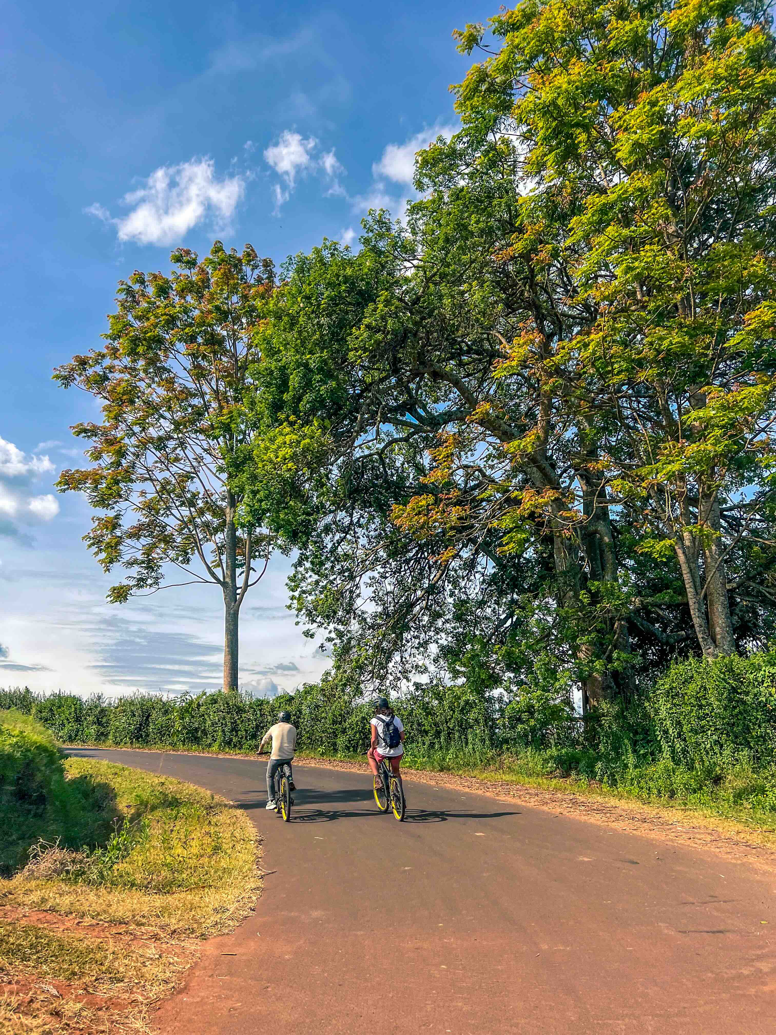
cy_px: 518
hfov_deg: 53.1
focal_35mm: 26
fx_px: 777
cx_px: 388
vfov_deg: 67.3
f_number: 1.5
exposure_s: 1/3600
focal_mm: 5.7
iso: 50
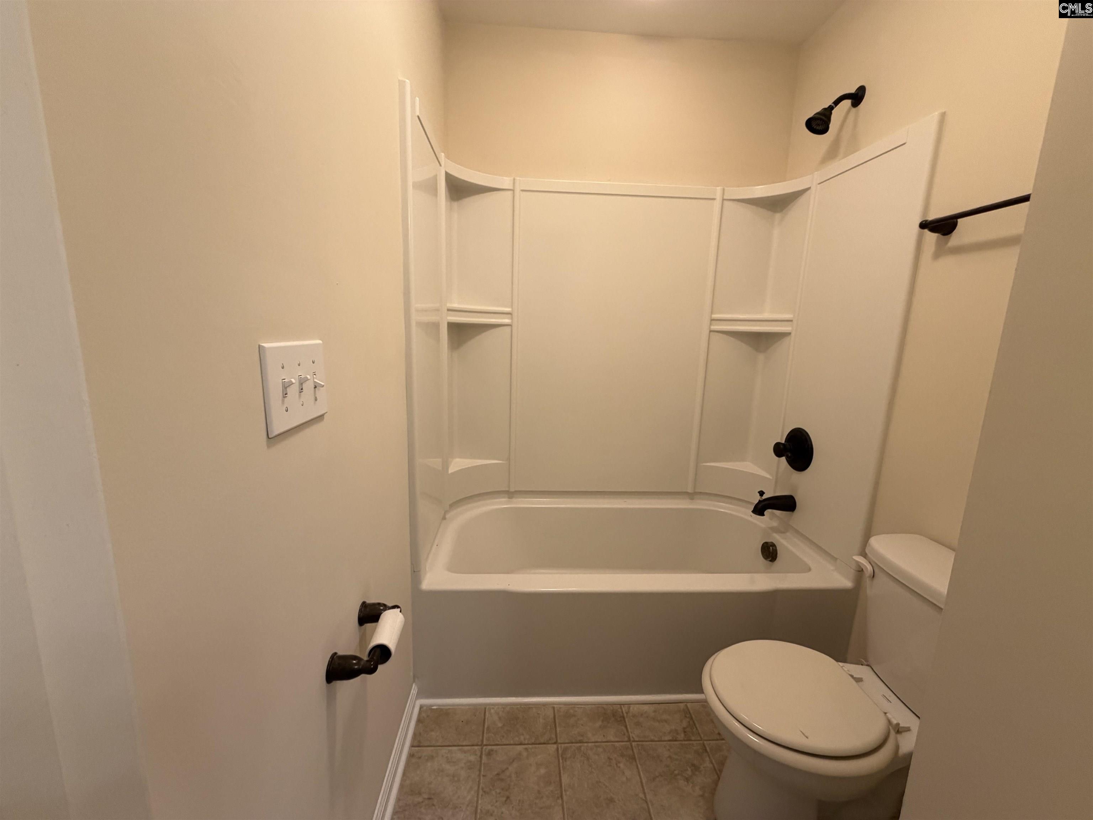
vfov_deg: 85.7
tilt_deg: -10.2
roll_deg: -2.0
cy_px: 410
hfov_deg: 102.1
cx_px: 546
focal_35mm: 14
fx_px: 442
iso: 200
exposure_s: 1/120
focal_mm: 2.22
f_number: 2.2
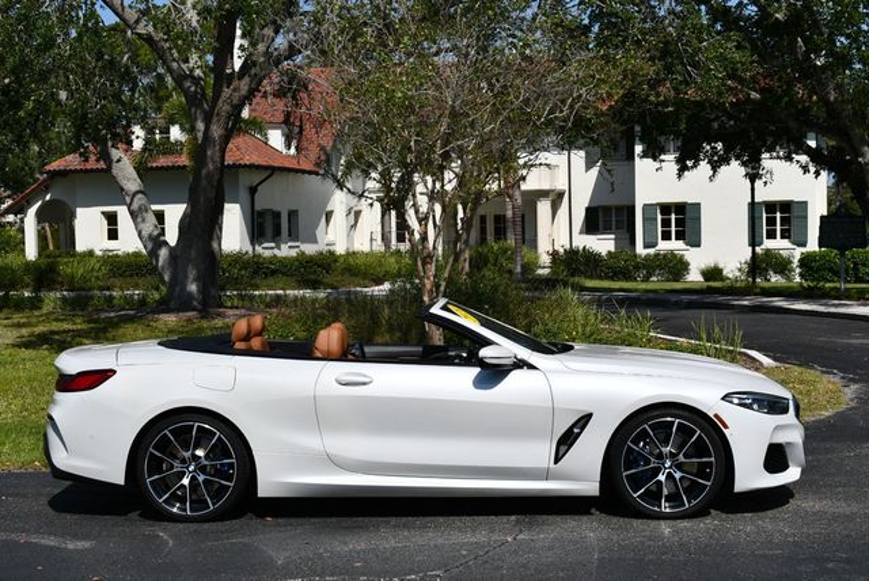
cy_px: 290
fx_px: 1498
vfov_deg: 22.0
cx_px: 434
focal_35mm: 62
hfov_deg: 32.4
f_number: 10
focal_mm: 31
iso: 100
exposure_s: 1/400
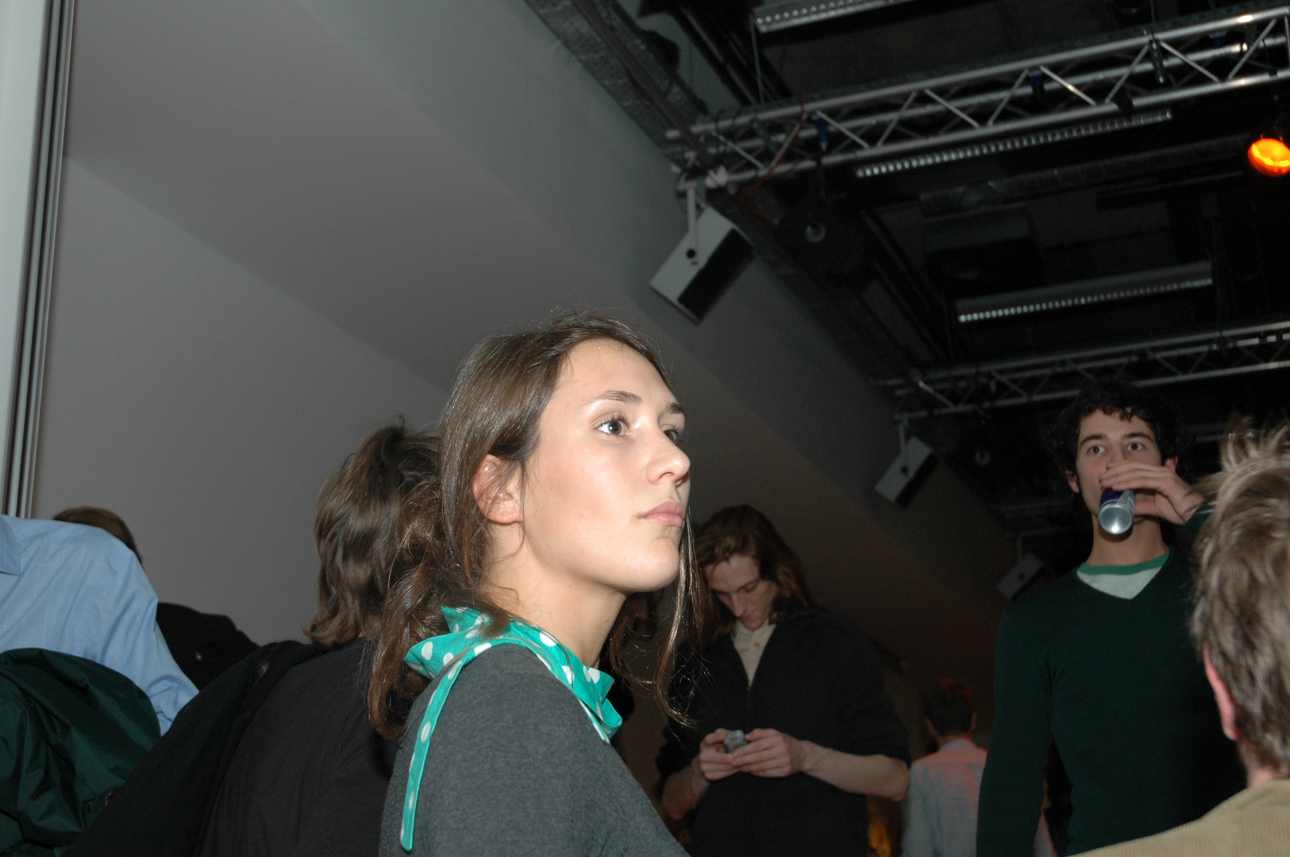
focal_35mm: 51
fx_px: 1825
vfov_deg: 26.4
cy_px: 428
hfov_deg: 38.9
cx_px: 645
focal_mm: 34
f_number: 5
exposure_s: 1/60
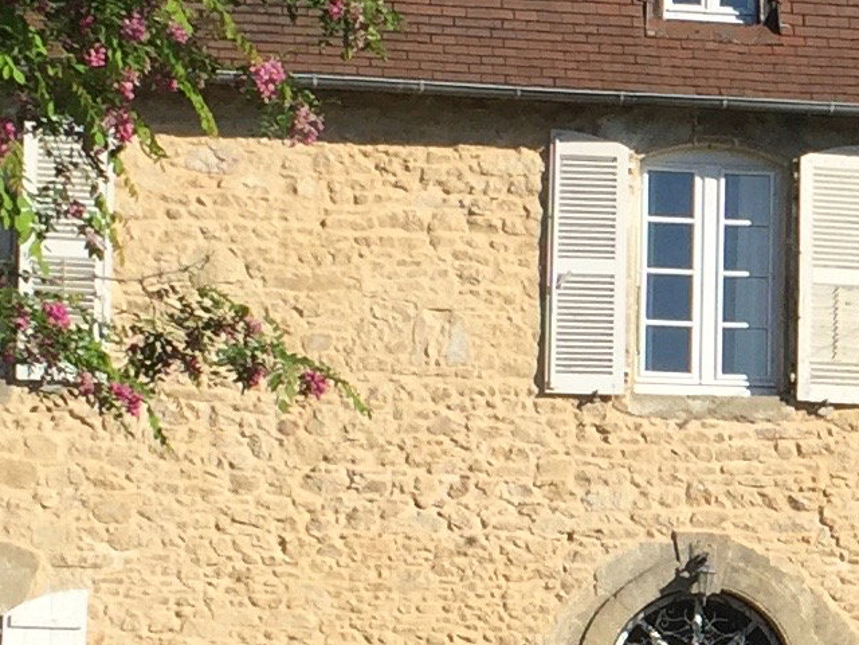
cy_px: 406
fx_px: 3673
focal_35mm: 148
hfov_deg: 12.8
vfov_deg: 10.0
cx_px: 1196
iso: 32
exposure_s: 1/1799
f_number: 2.2
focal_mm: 4.15
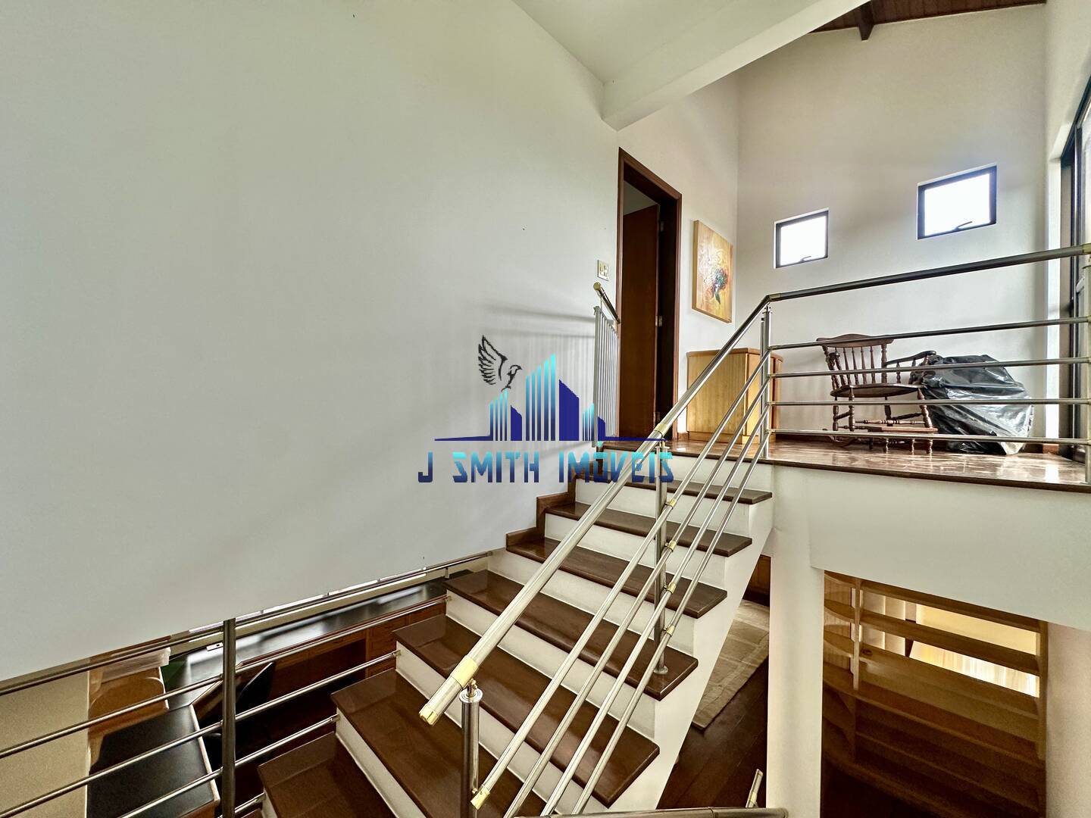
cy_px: 409
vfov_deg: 85.7
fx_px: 441
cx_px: 546
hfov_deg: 102.1
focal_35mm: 14
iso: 160
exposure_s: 1/120
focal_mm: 2.22
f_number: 2.2
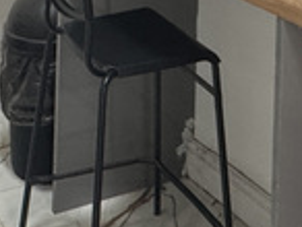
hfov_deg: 21.2
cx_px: 116
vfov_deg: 13.4
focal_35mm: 92
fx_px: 804
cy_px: -254
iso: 250
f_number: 2.2
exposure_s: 1/100
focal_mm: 2.22
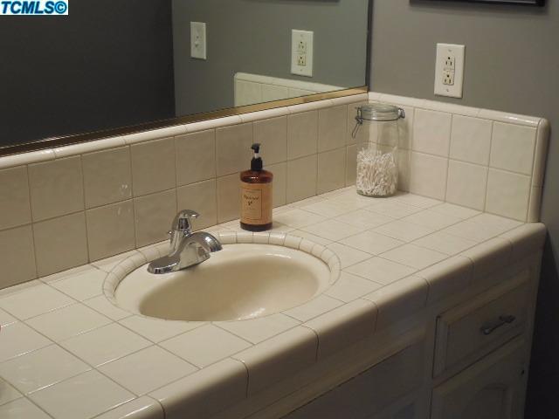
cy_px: 210
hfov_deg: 39.7
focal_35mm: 48
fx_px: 775
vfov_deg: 30.3
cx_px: 280
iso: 400
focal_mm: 8.7
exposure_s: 1/25
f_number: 4
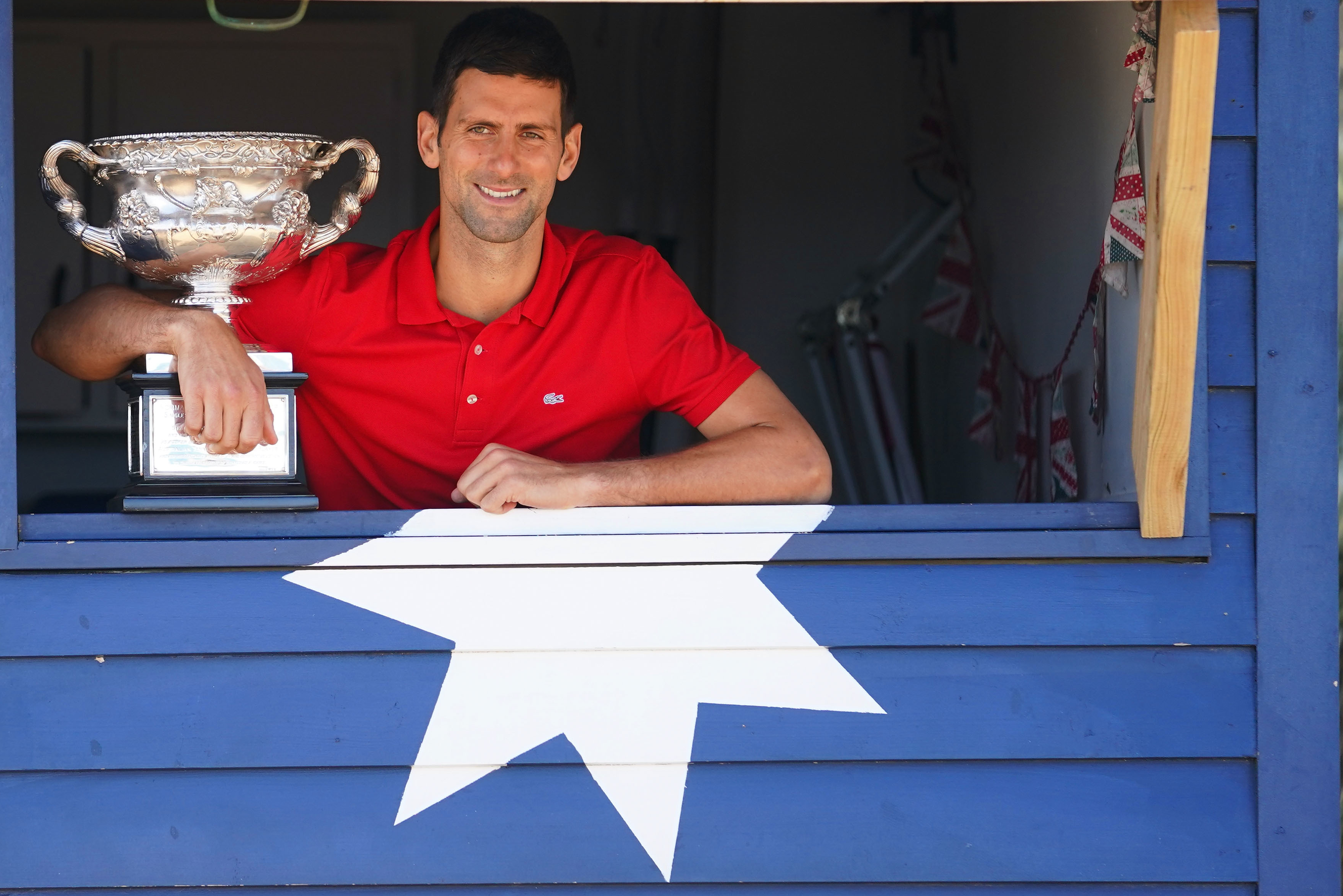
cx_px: 287
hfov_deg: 8.7
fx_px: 8804
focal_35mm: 236
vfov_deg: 5.8
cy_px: 318
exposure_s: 1/800
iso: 250
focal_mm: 142
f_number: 2.8
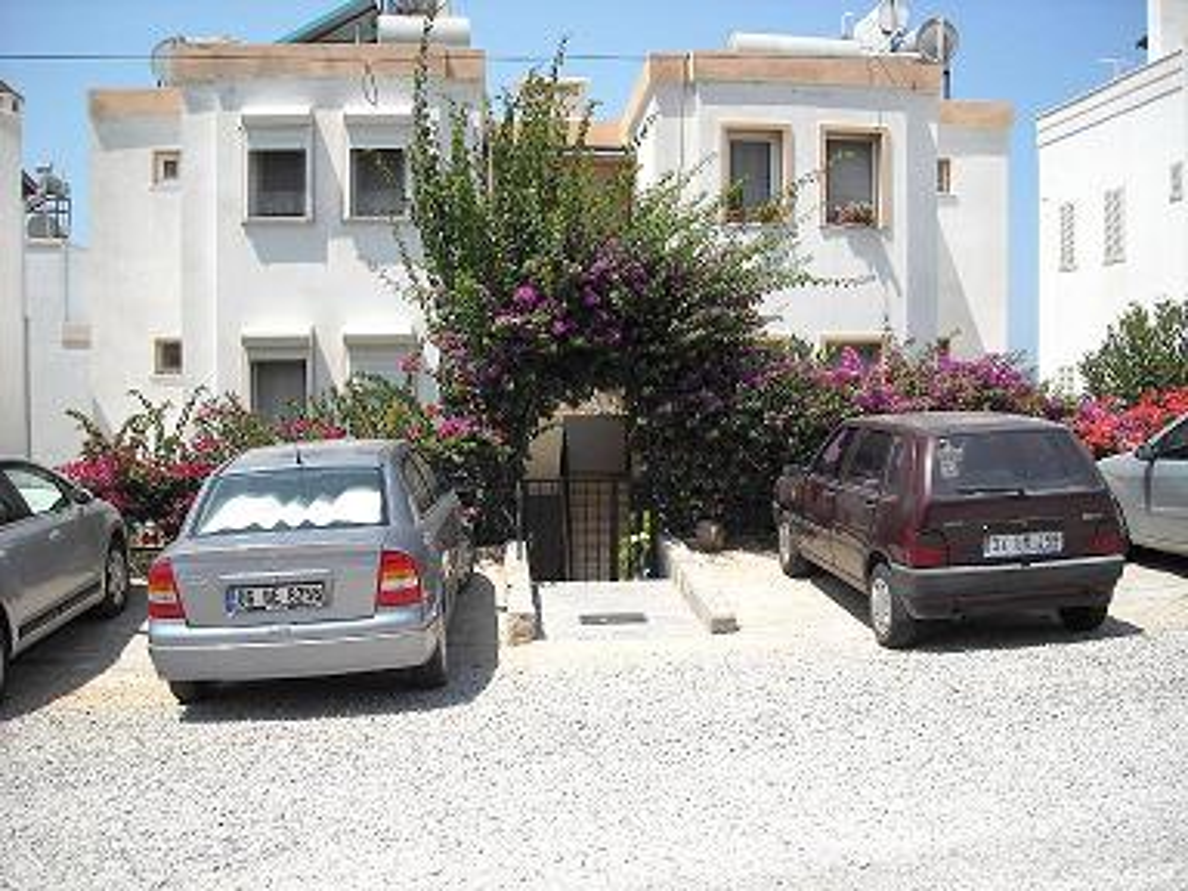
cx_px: 594
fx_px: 1201
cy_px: 446
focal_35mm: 35
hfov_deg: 52.6
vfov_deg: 40.7
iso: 64
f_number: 5.6
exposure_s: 1/209
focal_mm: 5.7
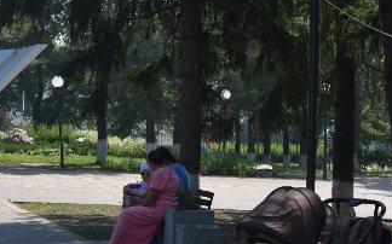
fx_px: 1452
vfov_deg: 9.6
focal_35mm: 136
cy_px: 76
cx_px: -25
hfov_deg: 15.0
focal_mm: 32
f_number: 8
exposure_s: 1/500
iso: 220
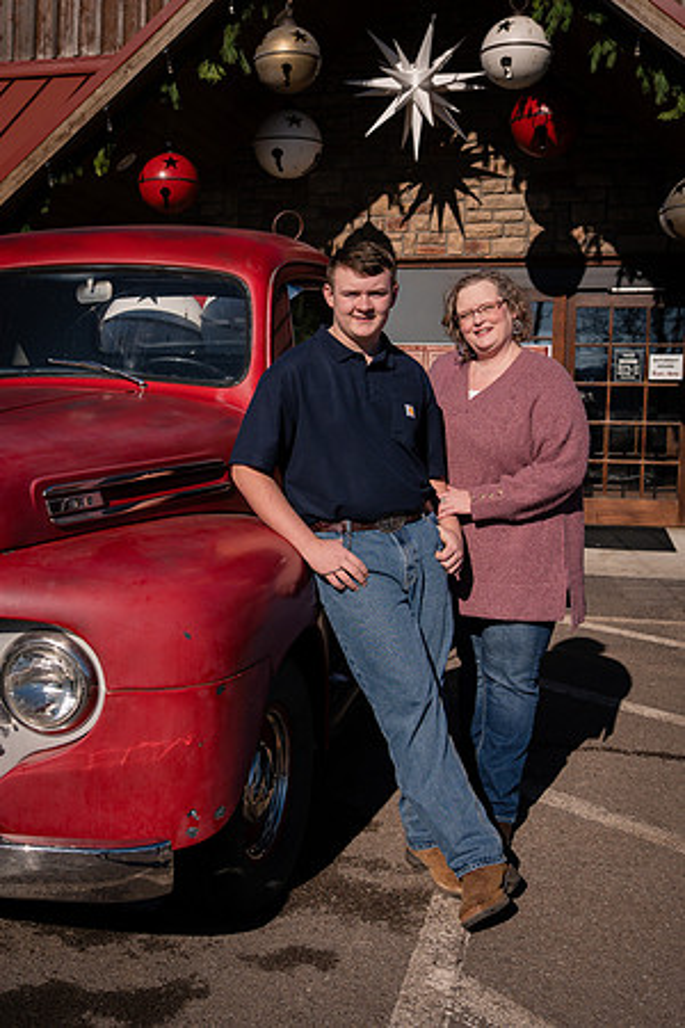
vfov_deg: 44.8
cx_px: 207
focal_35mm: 44
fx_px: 1248
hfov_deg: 30.4
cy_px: 515
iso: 200
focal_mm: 29
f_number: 4
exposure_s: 1/4000
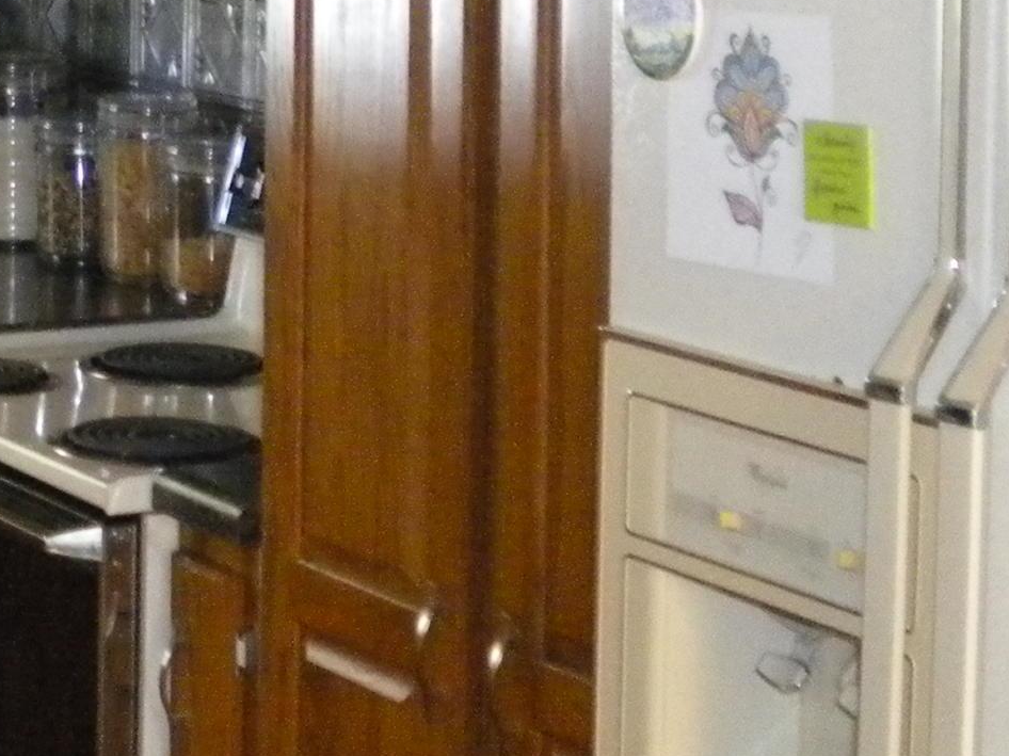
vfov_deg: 13.0
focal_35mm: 111
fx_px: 3235
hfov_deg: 17.0
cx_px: -189
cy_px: -147
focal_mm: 6.3
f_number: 3.1
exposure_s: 1/41.5
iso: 800
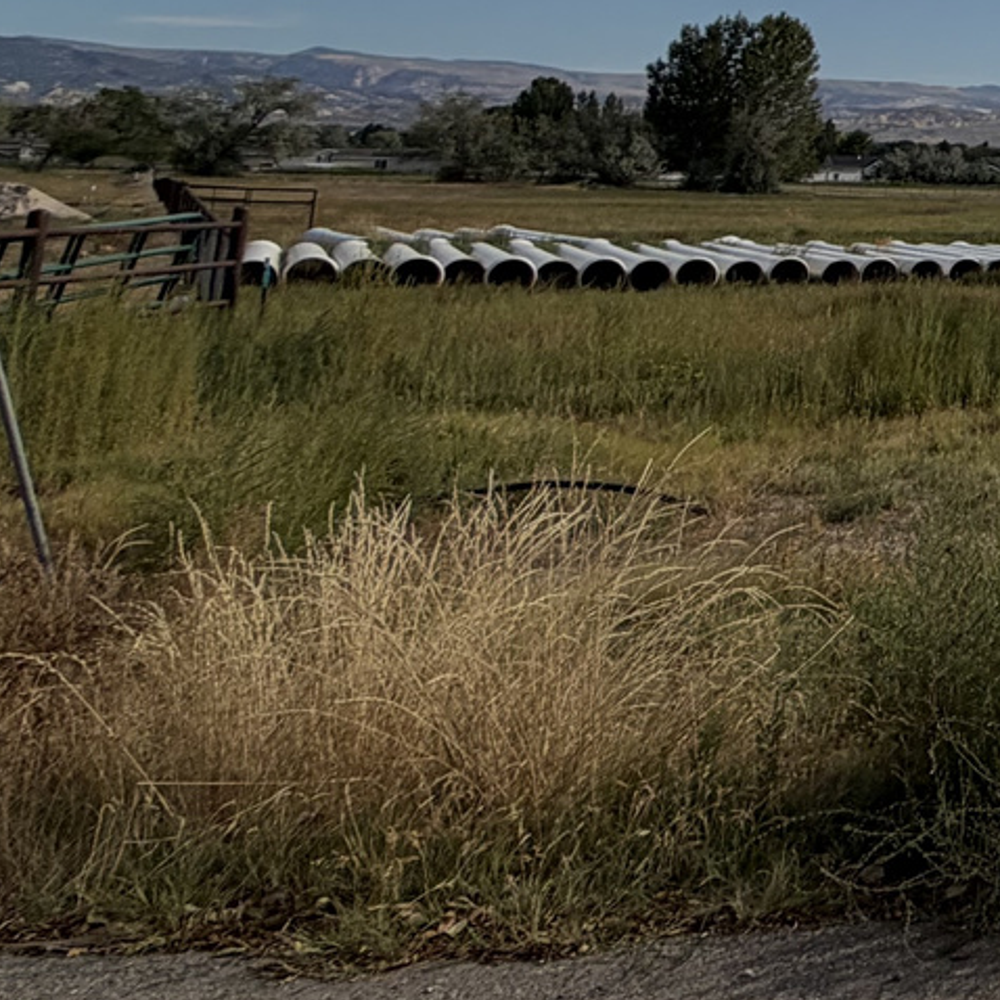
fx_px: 1732
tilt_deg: +6.3
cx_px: 1843
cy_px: -86
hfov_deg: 20.8
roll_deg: -0.9
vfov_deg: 29.2
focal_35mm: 53
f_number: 2.2
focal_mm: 2.22
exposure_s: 1/2024
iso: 20
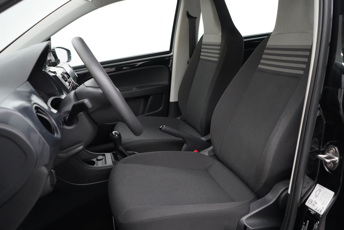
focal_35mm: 29
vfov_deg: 45.0
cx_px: 172
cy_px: 115
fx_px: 277
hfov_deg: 63.7
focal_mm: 29
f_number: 3.5
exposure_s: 1/160
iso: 10000
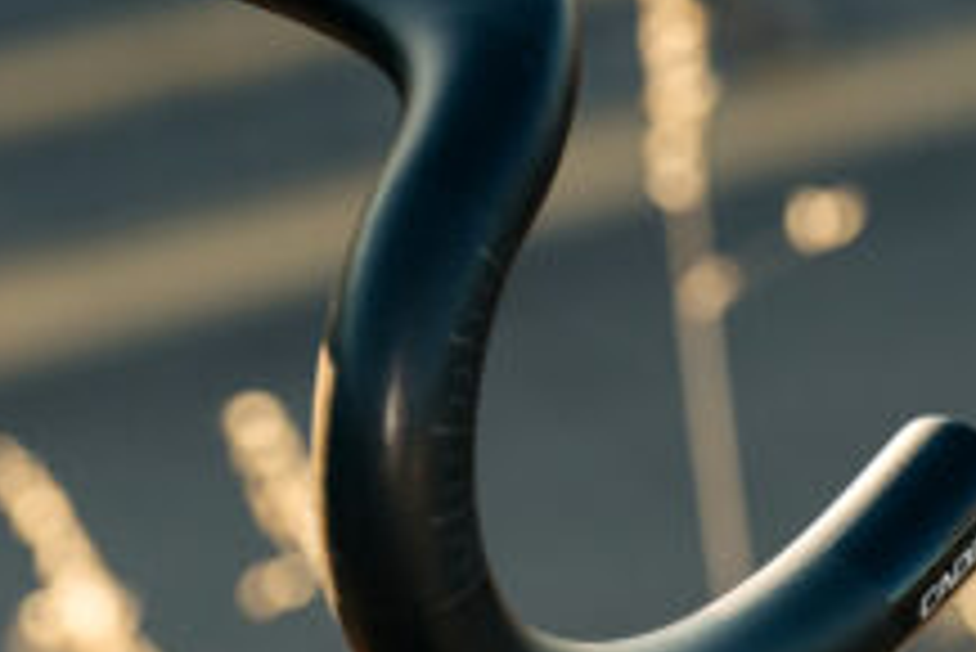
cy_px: -47
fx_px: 9386
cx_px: -198
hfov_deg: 5.9
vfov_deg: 4.0
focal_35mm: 346
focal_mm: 94
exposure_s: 1/100
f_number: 5.6
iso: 100
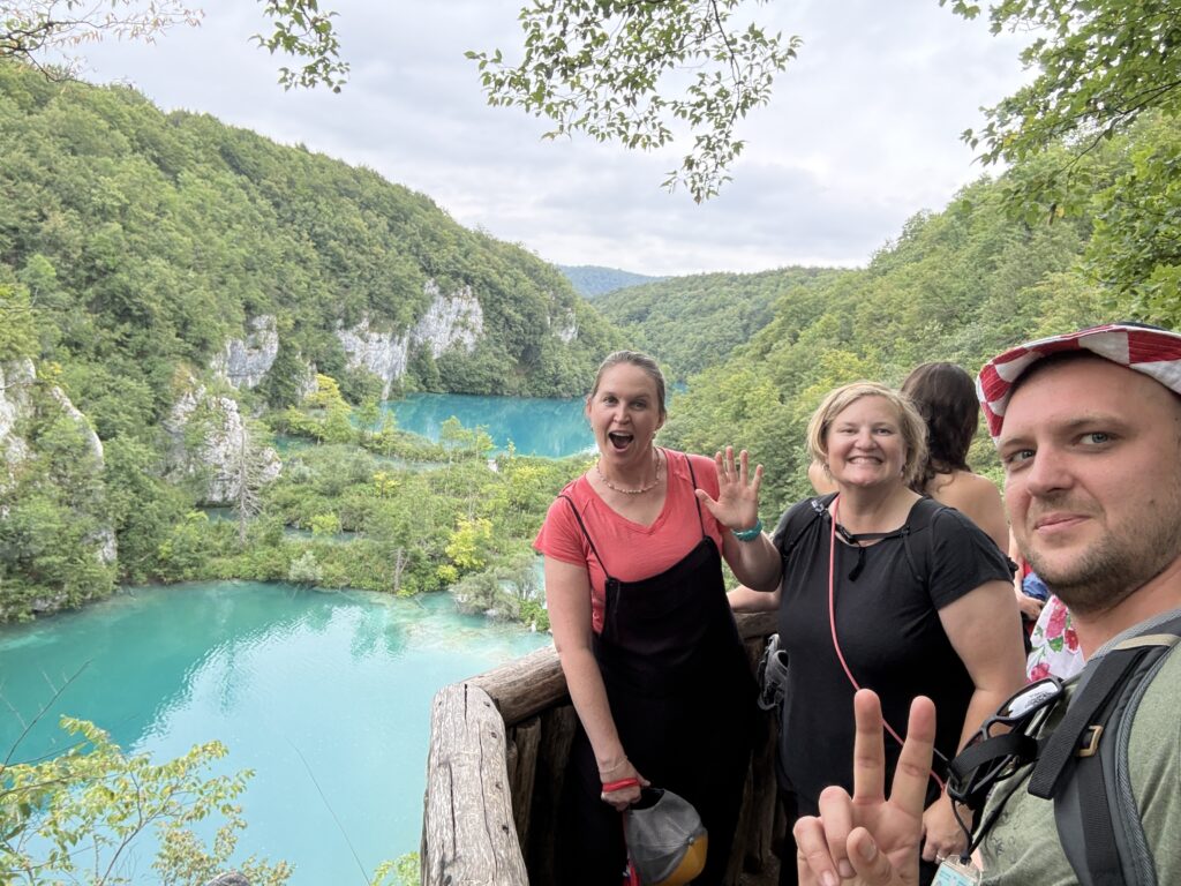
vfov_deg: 58.9
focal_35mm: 23
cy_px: 443
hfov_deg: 73.9
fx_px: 785
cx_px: 590
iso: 80
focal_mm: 2.69
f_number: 1.9
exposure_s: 1/60
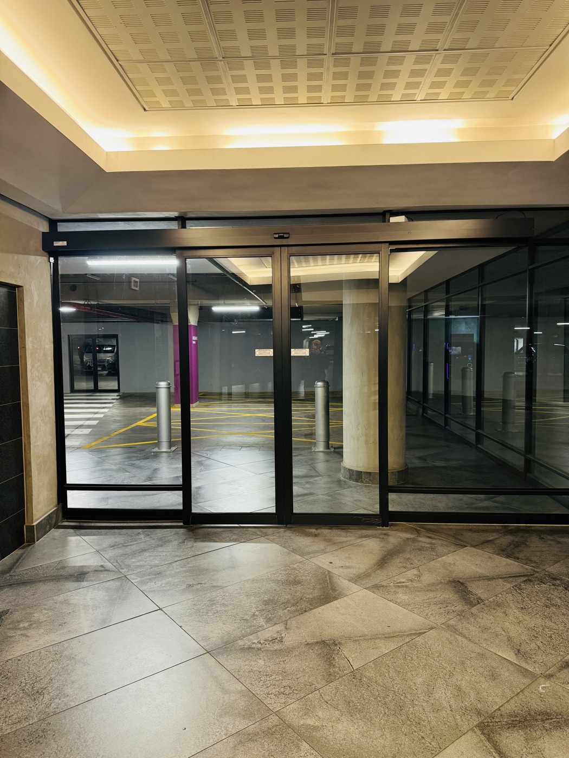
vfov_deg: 71.6
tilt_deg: -3.6
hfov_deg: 56.8
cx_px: 284
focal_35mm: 24
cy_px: 379
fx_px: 526
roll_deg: +0.0
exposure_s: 1/50
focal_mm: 6.76
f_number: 1.78
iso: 250
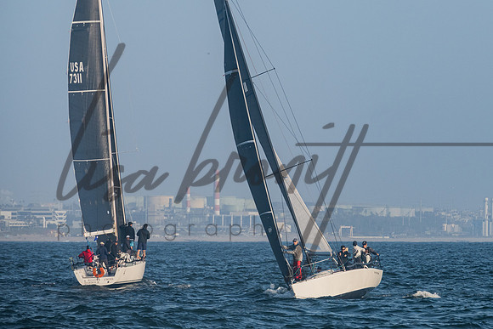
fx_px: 4197
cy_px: 139
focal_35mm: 306
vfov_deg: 4.5
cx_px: 316
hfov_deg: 6.7
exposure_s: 1/800
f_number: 8
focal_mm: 200
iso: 400
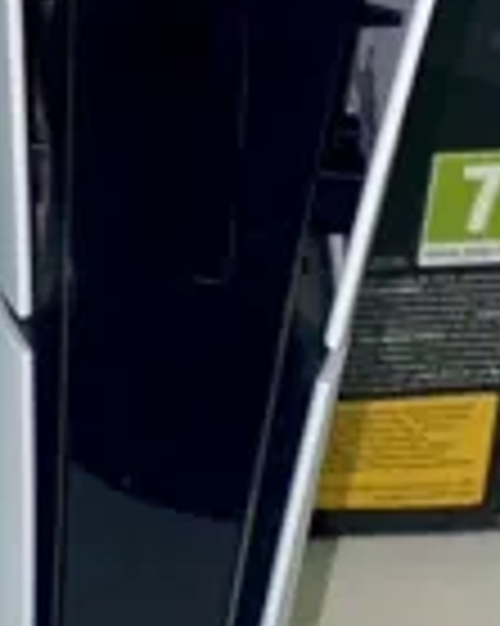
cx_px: -401
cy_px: 5
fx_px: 2167
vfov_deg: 16.1
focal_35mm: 117
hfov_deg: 12.1
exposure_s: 1/121
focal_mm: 4.25
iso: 50
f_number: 1.8
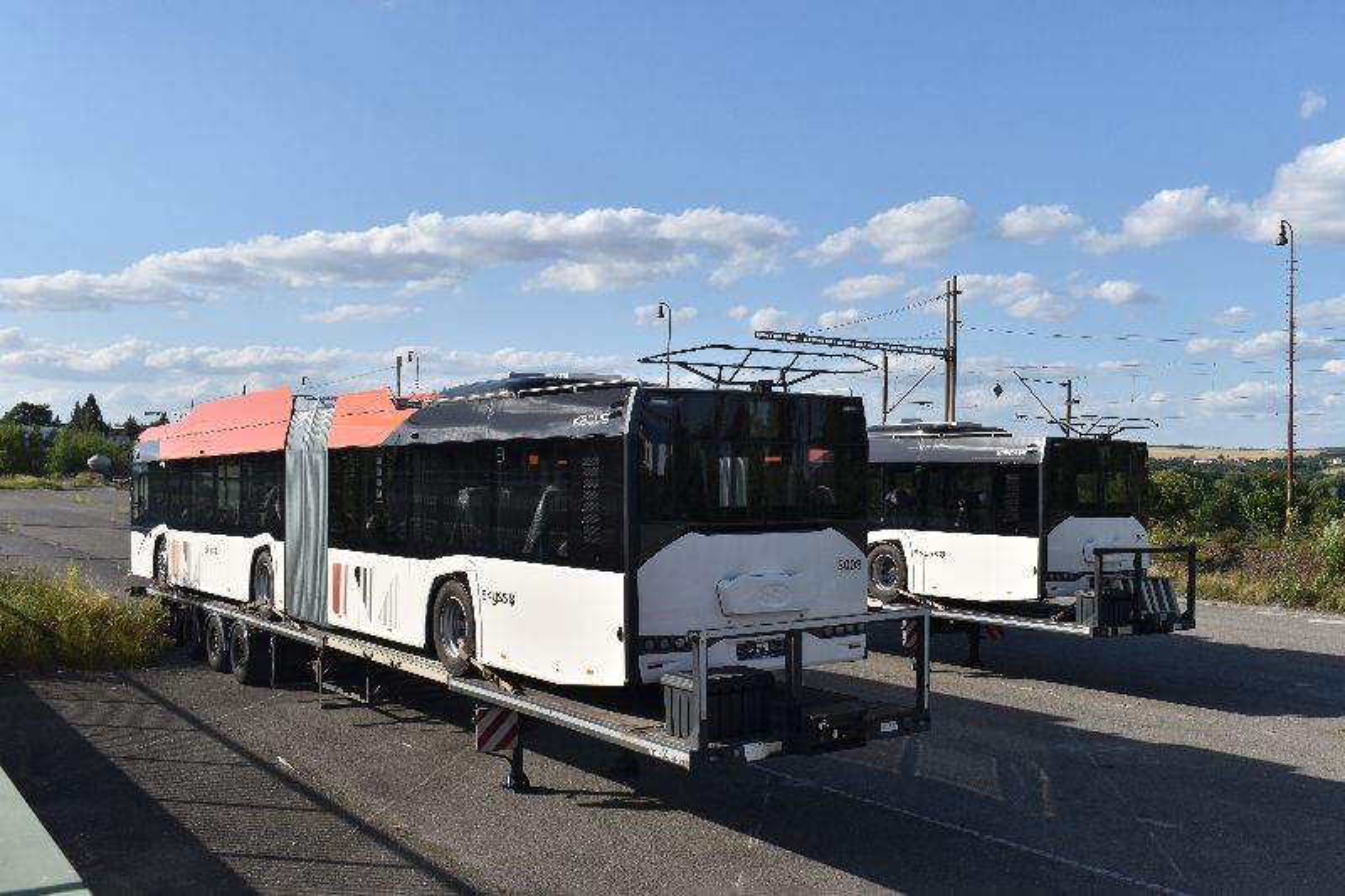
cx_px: 672
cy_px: 448
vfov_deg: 36.9
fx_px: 1345
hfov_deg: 53.1
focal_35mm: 36
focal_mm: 24
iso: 100
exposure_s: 1/400
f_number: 10
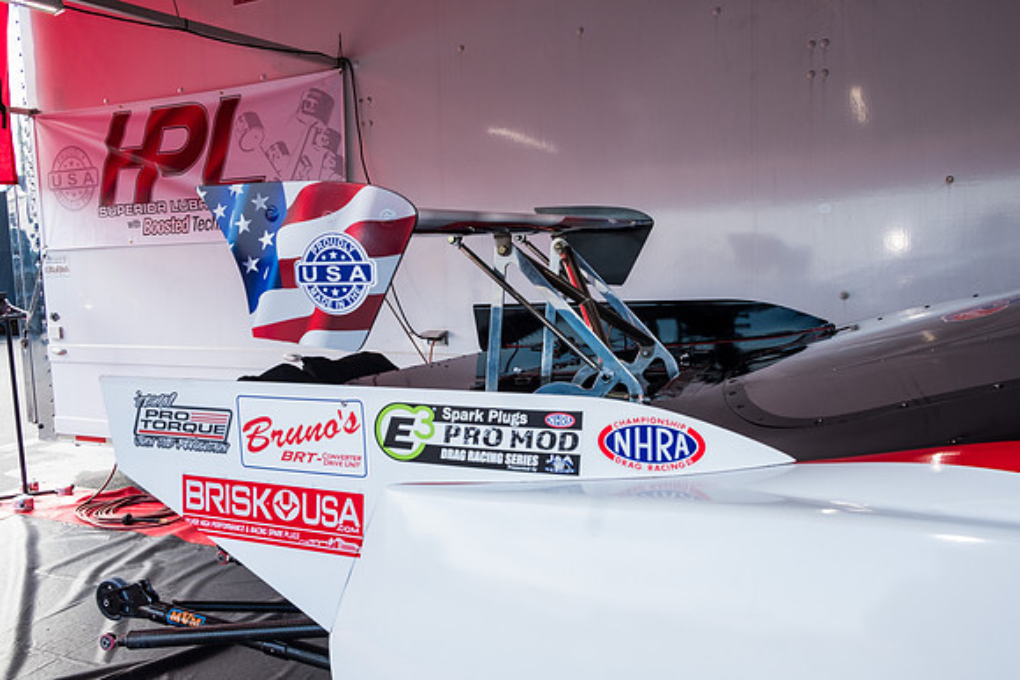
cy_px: 340
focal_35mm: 28
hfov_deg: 65.5
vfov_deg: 46.4
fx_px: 793
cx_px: 510
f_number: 9
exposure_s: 1/80
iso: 400
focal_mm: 18.8
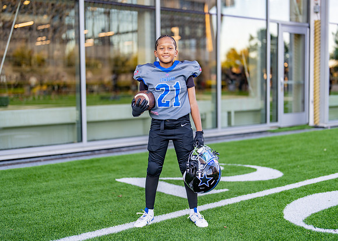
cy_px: 120
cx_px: 169
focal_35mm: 54
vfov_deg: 26.4
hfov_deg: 36.4
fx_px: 514
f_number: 1.2
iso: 100
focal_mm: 50
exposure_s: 1/400
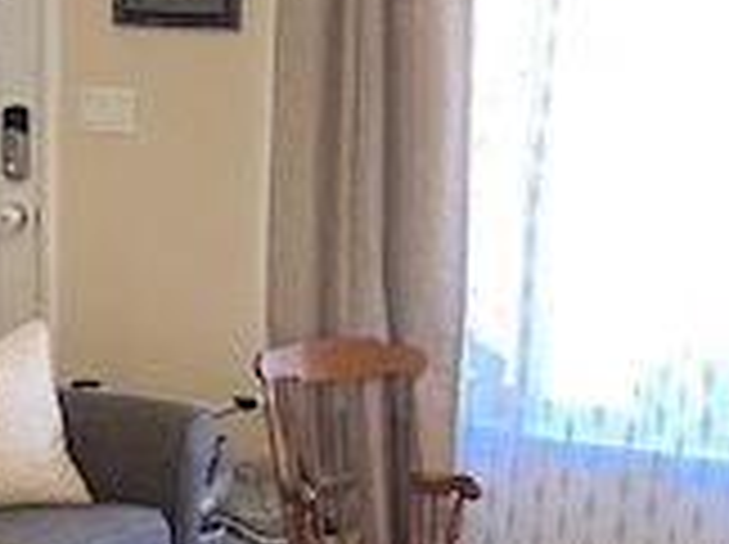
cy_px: 432
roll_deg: -0.7
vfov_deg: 14.3
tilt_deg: -14.2
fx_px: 2166
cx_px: 122
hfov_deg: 18.9
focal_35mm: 103
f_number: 1.8
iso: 250
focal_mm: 4.25
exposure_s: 1/60
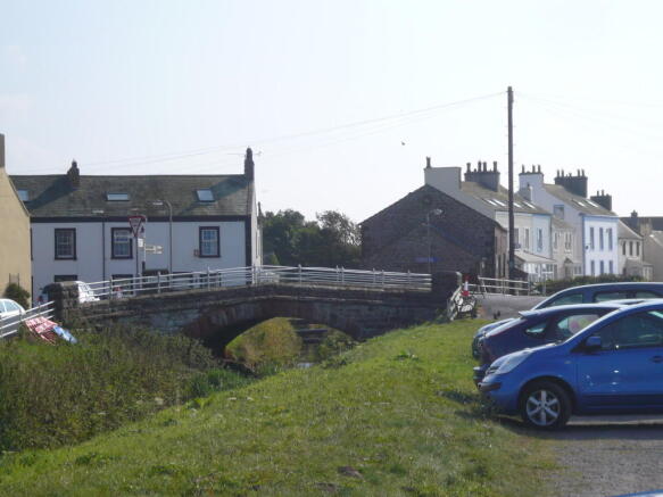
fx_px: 1953
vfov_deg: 14.5
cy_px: 248
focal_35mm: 102
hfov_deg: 19.3
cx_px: 332
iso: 100
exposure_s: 1/500
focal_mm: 16.8
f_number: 5.6
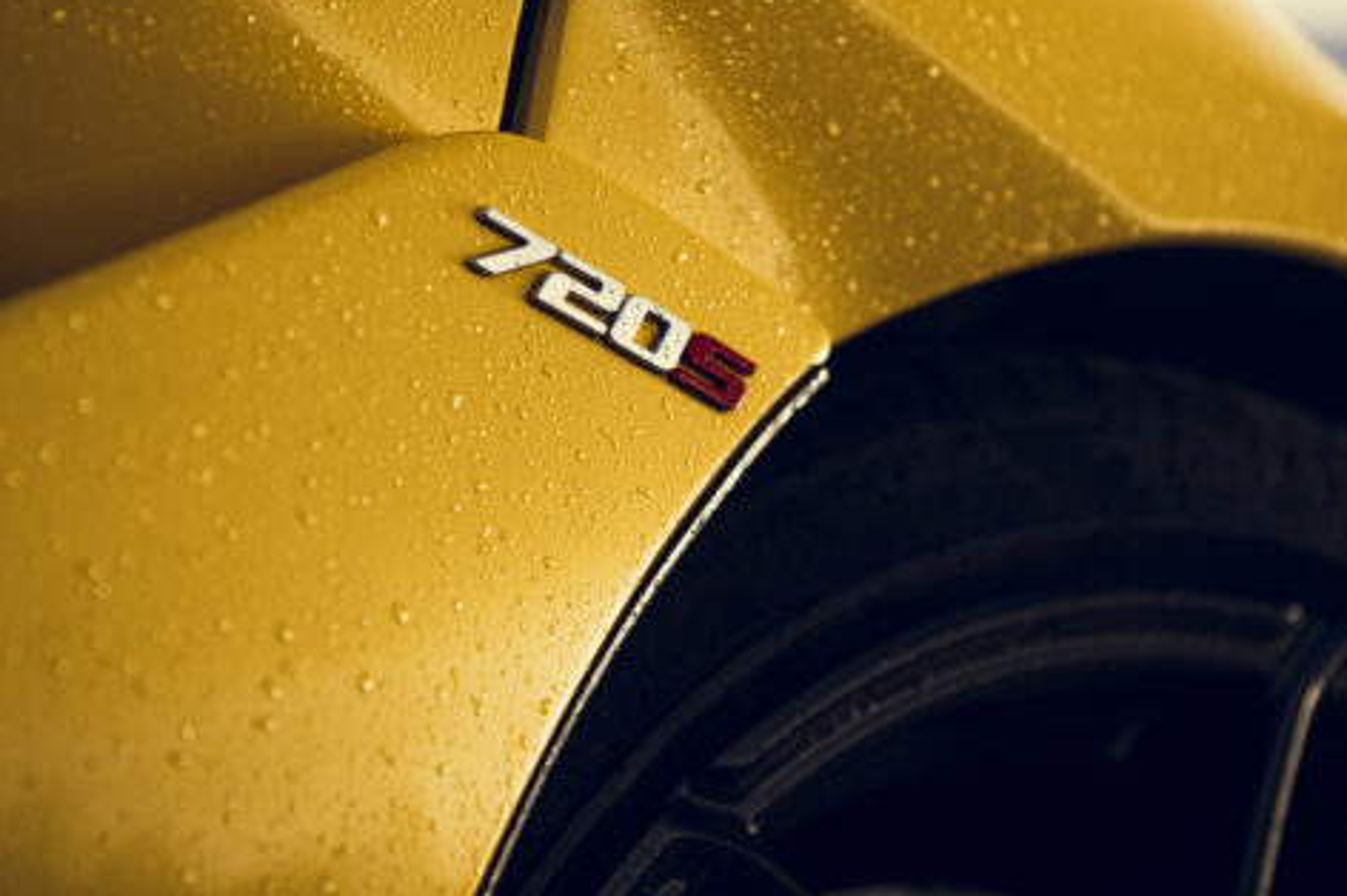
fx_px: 4262
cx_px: 636
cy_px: 328
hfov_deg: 18.0
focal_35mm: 114
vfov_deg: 12.0
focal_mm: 70
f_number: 3.5
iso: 320
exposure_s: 1/500
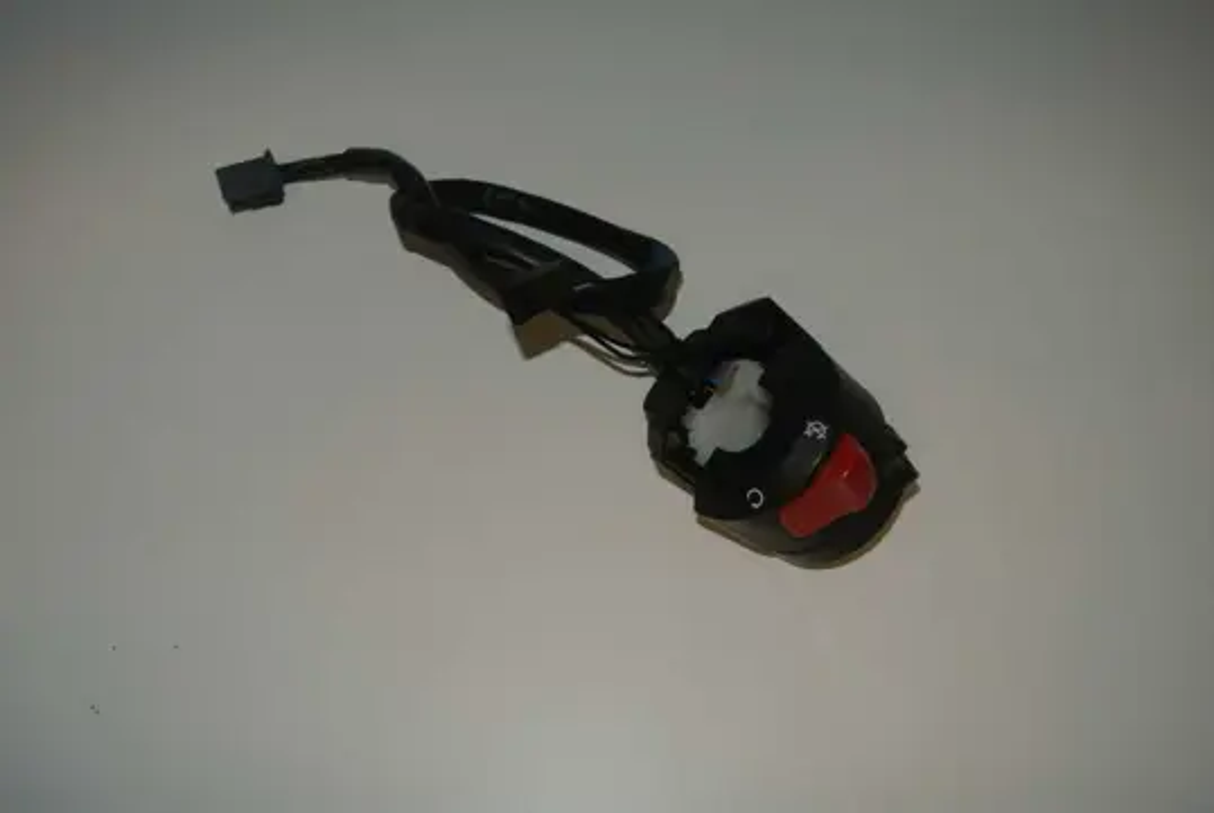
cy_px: 406
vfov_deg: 37.0
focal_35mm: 36
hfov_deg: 53.1
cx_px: 607
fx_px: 1215
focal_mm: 13.6
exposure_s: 1/60
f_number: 4
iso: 200
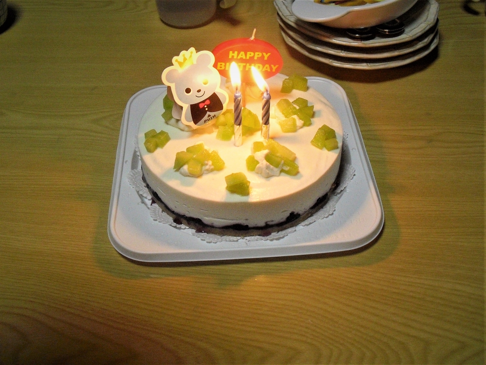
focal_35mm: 36
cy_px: 182
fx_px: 505
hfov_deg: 51.4
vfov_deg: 39.7
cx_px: 243
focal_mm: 6.3
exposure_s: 1/60
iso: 400
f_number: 3.1
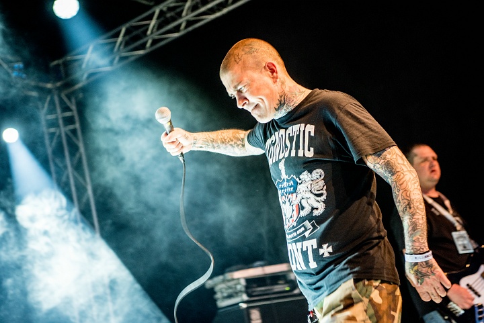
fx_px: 942
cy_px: 162
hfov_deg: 28.8
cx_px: 242
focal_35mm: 70
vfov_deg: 19.5
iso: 800
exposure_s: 1/125
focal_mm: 70
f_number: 3.2
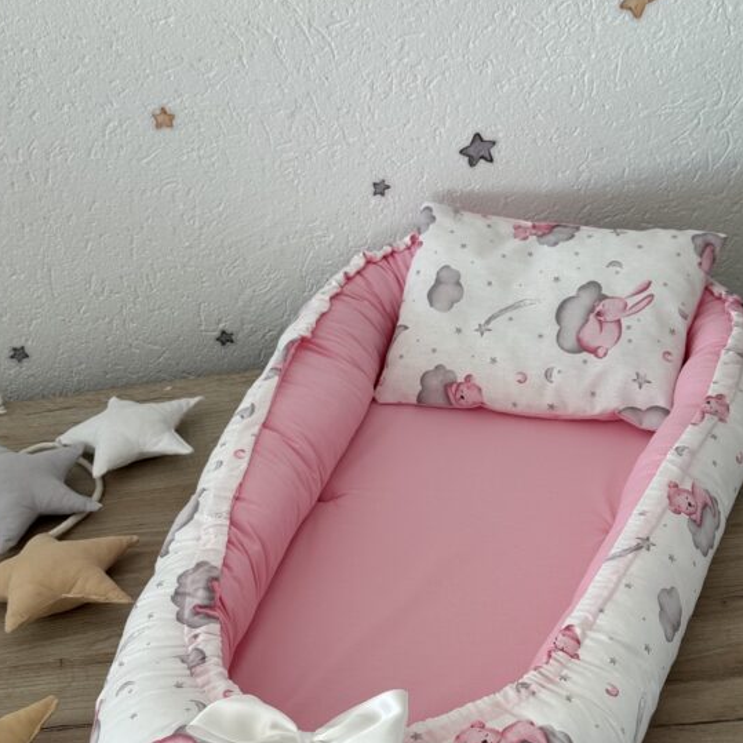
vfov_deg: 27.2
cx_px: 398
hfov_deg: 27.3
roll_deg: +4.9
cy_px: 489
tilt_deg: -36.4
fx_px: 1530
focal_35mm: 63
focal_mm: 6.76
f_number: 1.78
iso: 50
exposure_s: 1/121
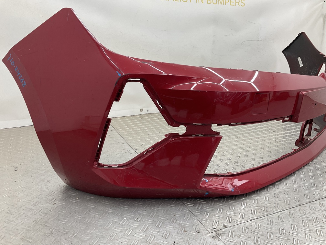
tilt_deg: -17.8
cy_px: 122
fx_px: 273
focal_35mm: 29
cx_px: 163
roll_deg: -2.5
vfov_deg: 48.2
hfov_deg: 61.7
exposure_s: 1/120
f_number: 1.8
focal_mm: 3
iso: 40
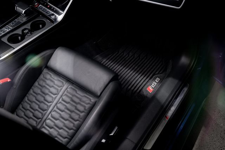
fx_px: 213
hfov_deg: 55.8
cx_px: 112
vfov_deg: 38.9
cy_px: 75
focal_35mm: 34
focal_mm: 34
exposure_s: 1/160
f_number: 8
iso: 250
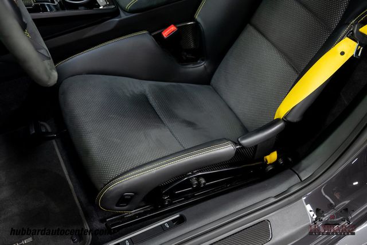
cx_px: 184
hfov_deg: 47.4
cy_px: 122
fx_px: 418
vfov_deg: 32.6
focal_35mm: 41
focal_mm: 41
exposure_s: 1/60
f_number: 4
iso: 3200
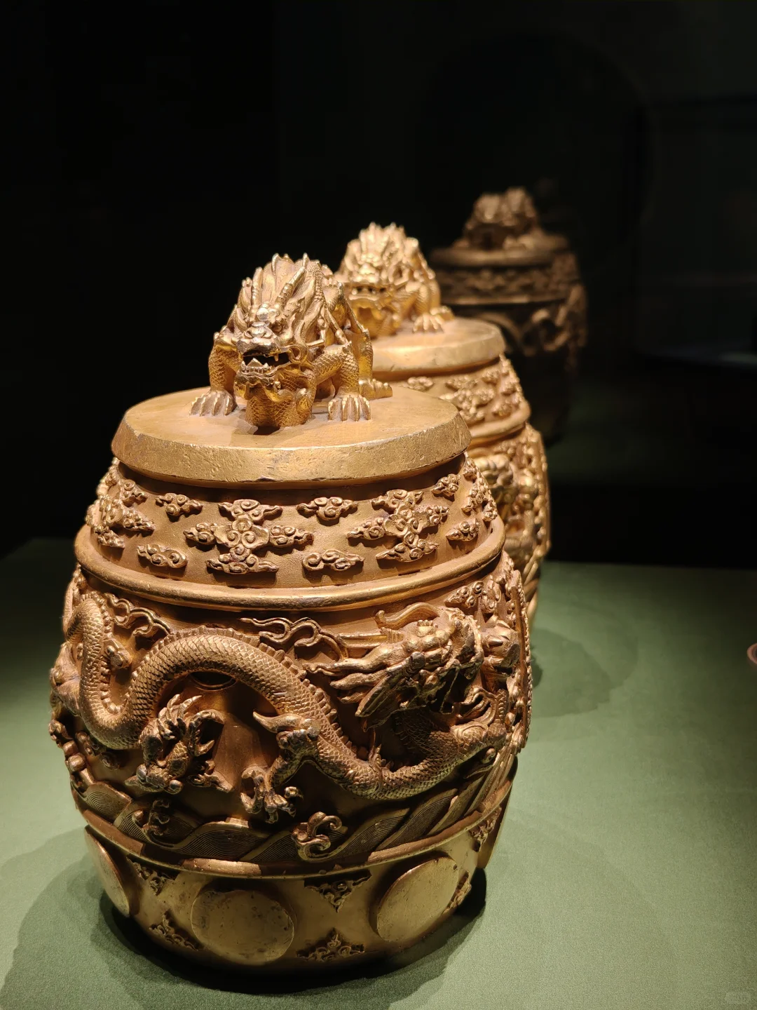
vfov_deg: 44.8
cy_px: 505
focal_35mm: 42
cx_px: 378
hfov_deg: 34.3
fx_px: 1225
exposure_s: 1/100
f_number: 1.8
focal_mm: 8.67
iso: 640
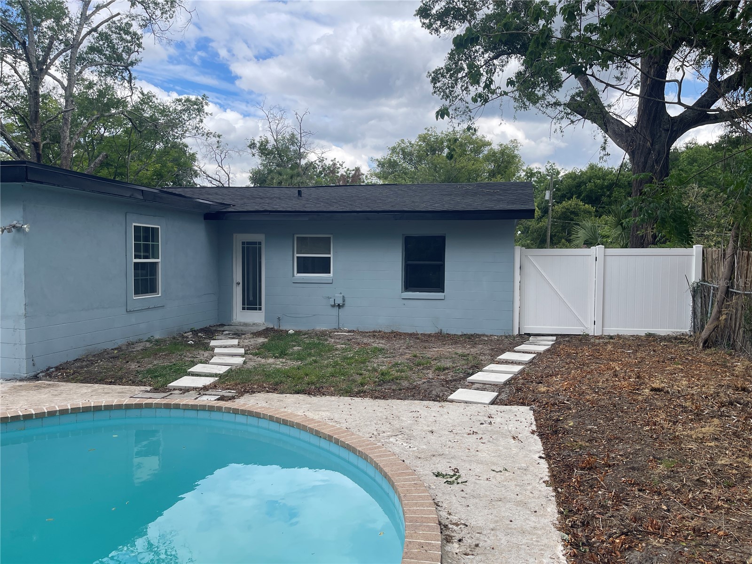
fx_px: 543
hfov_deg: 69.4
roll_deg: -1.0
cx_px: 376
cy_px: 282
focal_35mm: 25
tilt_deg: -3.9
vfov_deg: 54.9
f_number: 1.6
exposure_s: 1/1667
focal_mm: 5.1
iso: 32
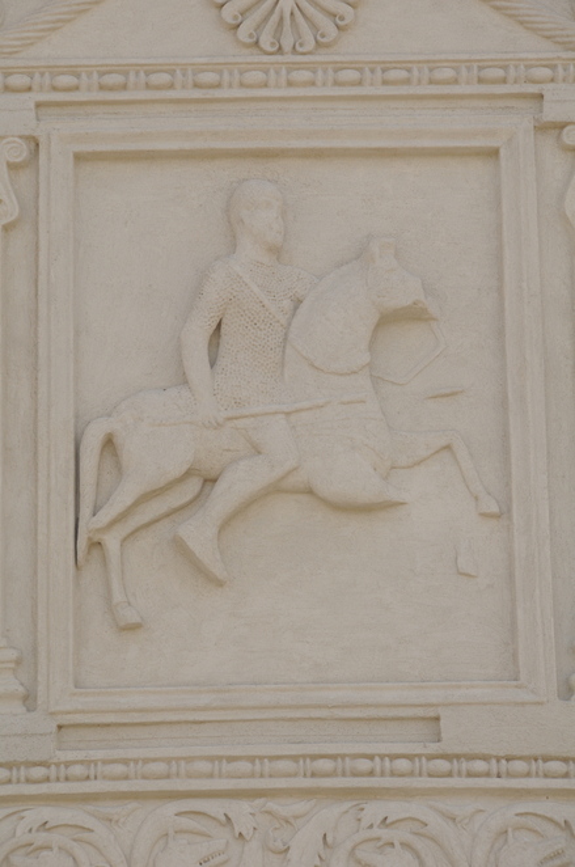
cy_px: 434
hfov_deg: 6.8
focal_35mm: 202
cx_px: 288
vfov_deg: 10.2
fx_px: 4869
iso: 320
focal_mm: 135
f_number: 10
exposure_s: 1/400
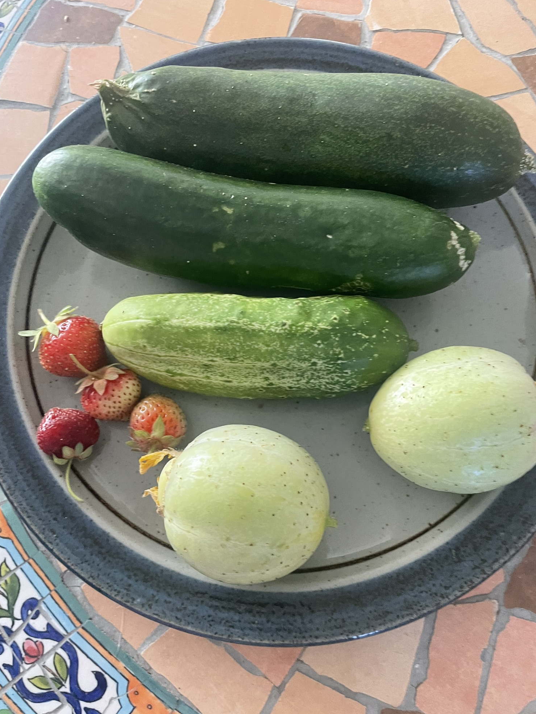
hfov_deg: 51.4
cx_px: 270
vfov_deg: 65.3
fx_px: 557
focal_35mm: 27
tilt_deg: -73.4
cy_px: 355
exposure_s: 1/60
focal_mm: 4.2
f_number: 1.6
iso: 320
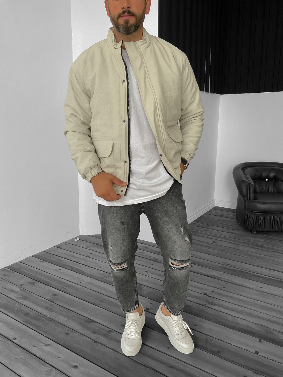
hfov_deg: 48.2
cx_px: 142
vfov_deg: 61.7
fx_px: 316
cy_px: 188
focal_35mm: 29
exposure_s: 1/80
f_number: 1.8
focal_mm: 3
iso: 64
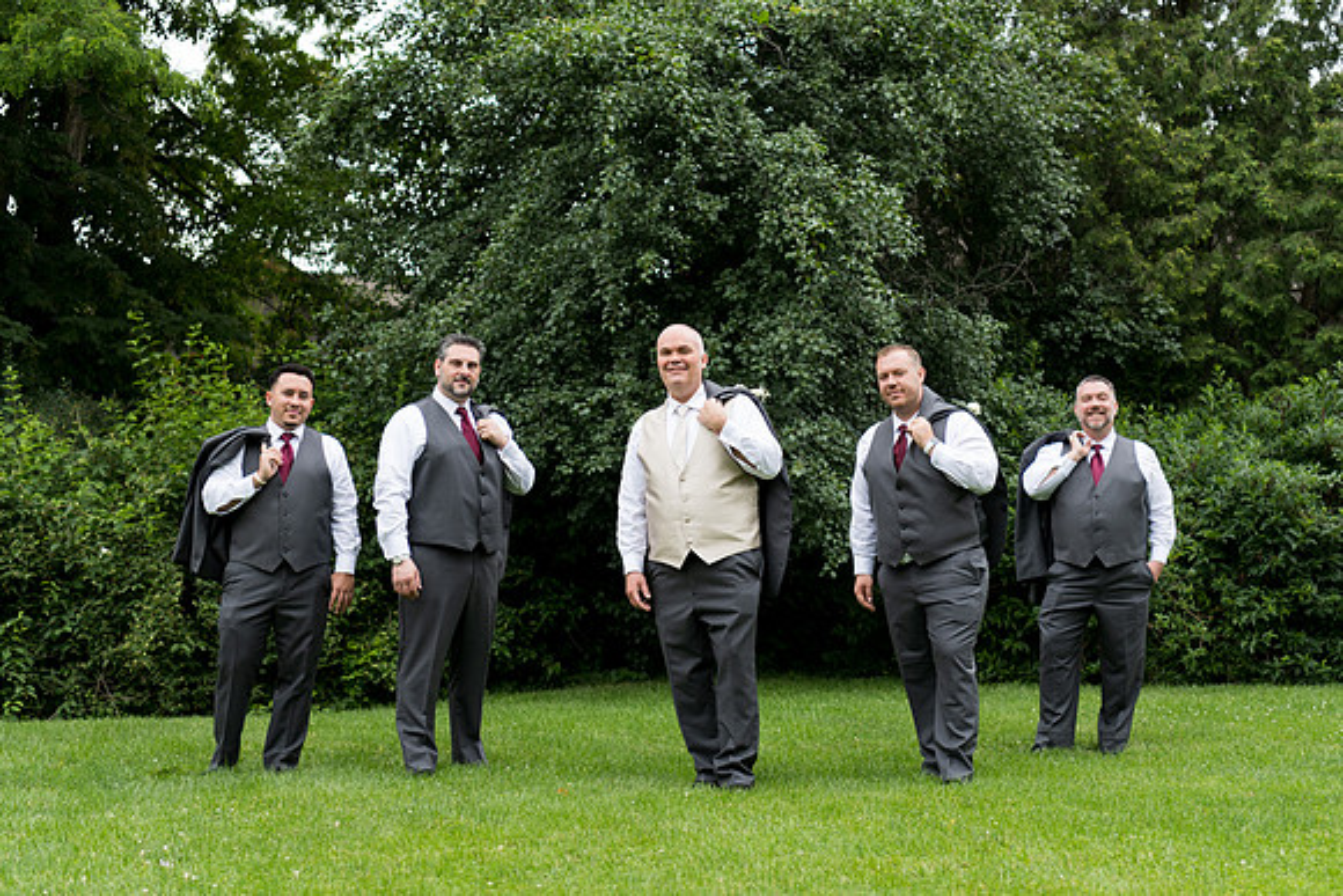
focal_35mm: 52
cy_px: 446
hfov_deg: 38.5
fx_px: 1924
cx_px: 714
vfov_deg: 26.2
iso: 80
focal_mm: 48
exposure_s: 1/320
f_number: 2.8
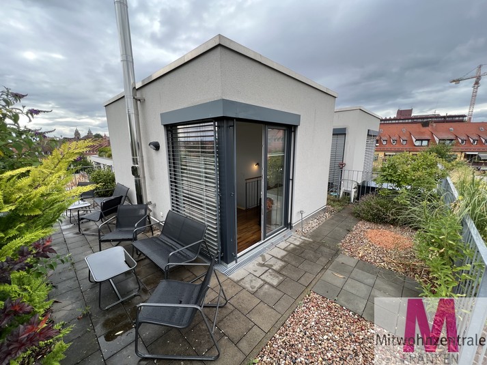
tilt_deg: -11.8
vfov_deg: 89.9
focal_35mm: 13
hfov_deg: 106.2
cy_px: 182
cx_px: 244
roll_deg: -0.4
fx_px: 183
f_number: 1.8
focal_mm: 1.57
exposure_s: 1/237
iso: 32
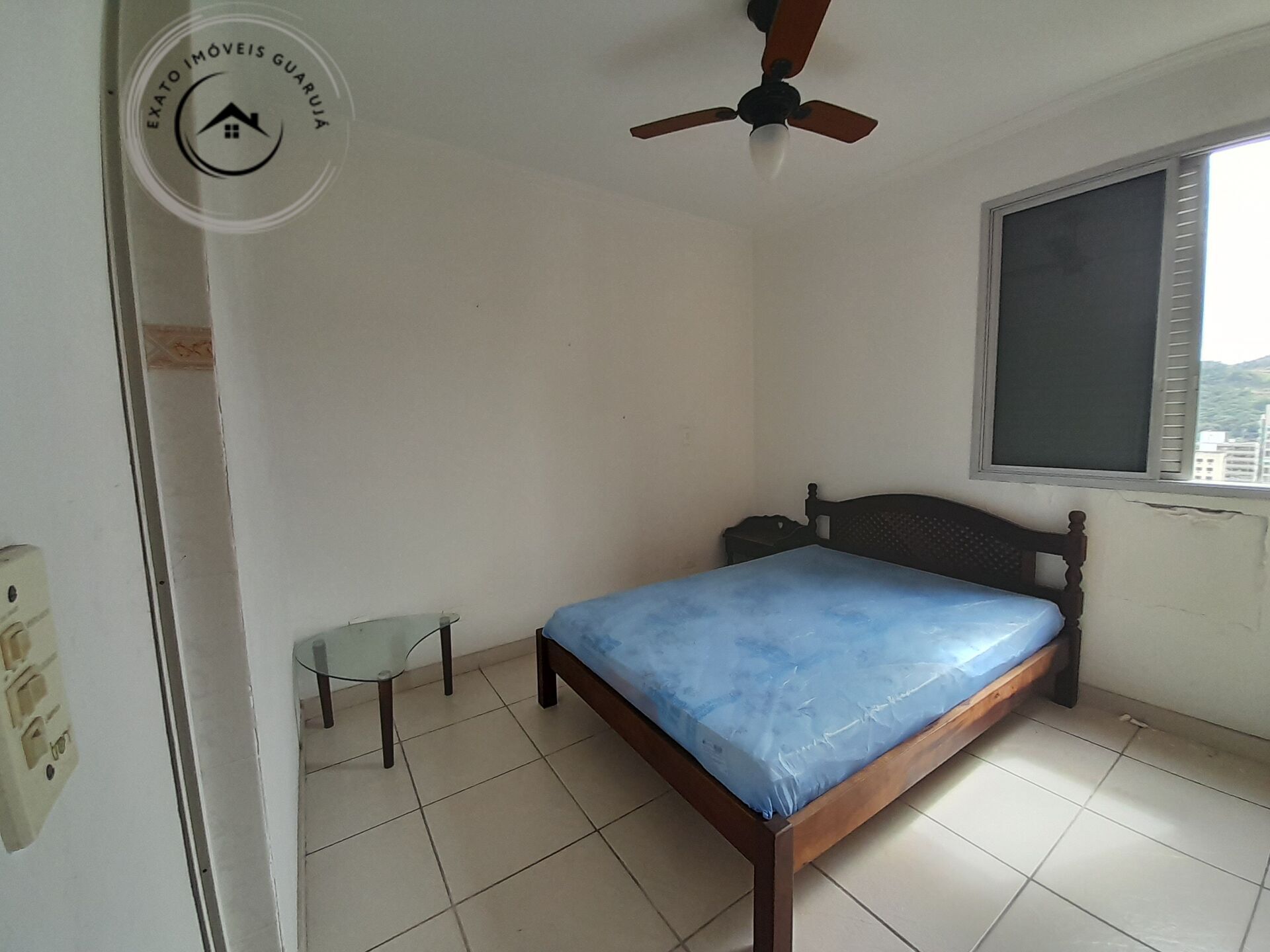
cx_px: 635
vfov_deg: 89.9
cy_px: 476
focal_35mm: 13
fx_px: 477
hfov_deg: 106.2
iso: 50
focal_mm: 1.13
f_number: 2.2
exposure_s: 1/120
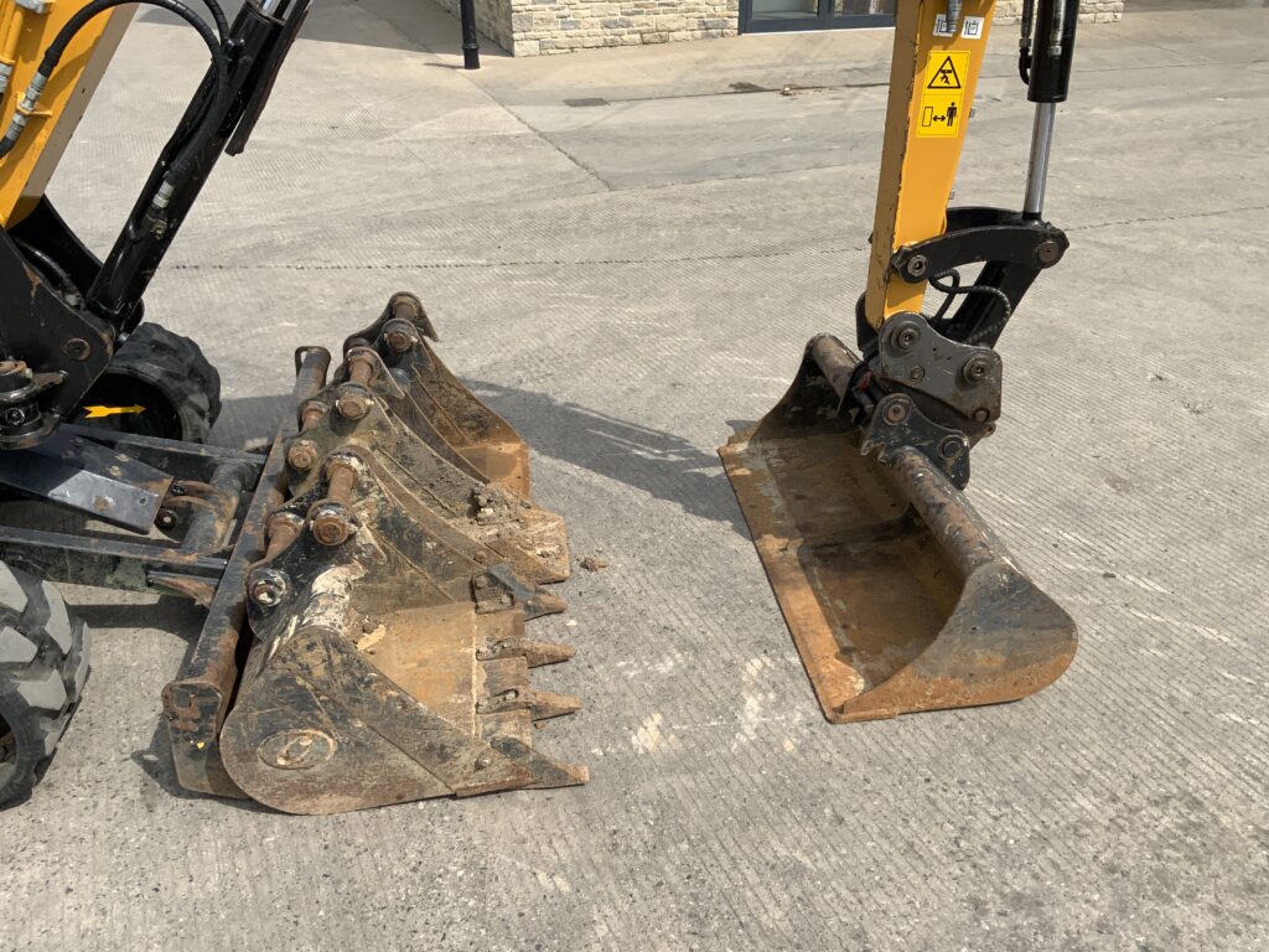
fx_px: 1063
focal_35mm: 29
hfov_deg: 61.7
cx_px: 634
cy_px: 476
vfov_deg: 48.2
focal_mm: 3
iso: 16
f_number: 1.8
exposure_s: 1/1848
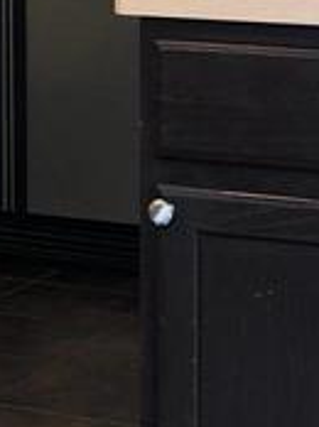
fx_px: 2032
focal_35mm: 165
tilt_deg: -1.9
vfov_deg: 11.8
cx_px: -184
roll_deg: -1.6
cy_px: -76
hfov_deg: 8.7
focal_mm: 3.99
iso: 20
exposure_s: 1/32
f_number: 1.8
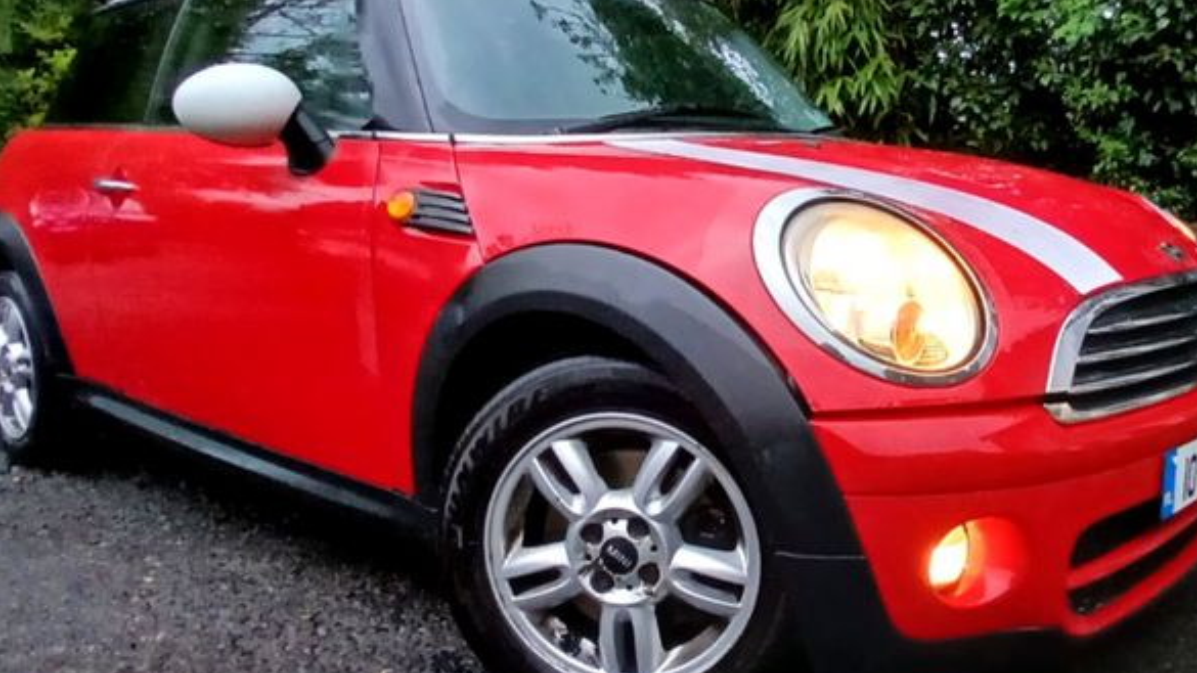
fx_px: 603
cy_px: 346
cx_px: 610
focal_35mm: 19
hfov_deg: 89.6
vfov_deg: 58.3
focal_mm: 1.4
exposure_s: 1/33.3
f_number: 2.2
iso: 200
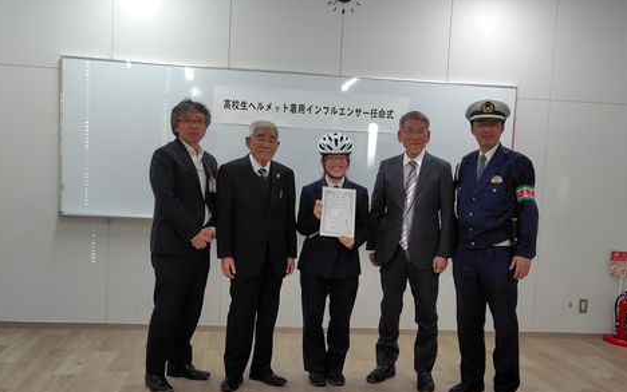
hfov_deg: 72.5
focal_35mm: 25
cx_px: 314
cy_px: 235
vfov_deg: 49.0
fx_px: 427
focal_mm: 5.6
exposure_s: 1/100
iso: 205
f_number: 1.9
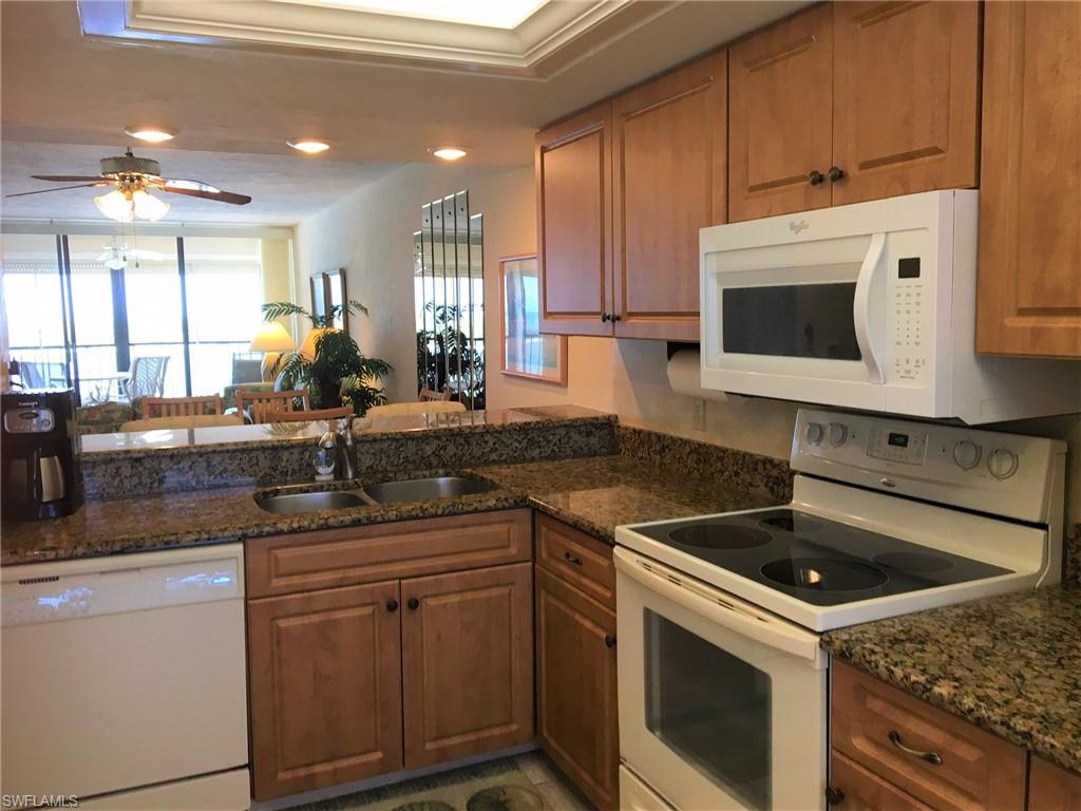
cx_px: 540
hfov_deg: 61.7
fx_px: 906
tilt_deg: -5.5
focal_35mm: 29
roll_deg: +0.6
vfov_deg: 48.2
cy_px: 406
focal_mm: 4.15
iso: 32
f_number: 2.2
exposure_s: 1/30
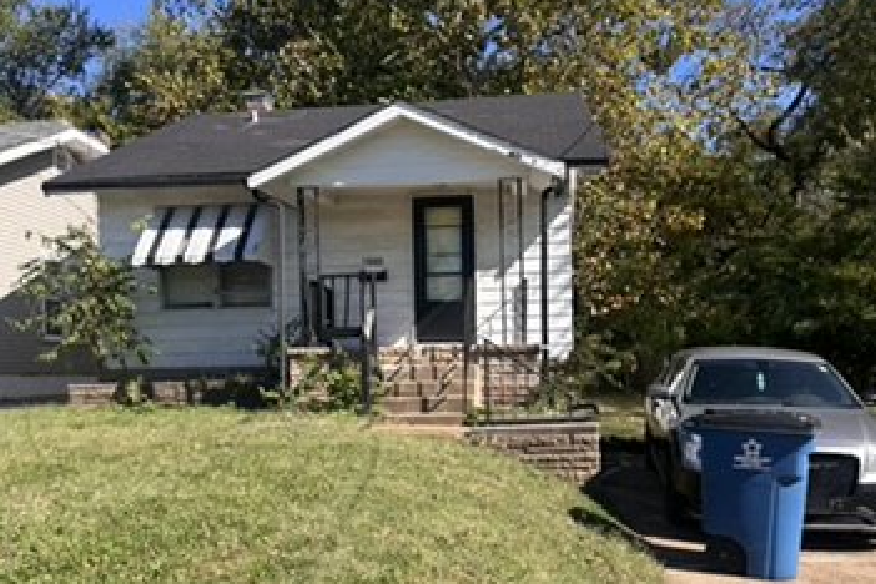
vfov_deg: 35.7
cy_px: 374
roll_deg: -0.5
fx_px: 900
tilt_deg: +0.4
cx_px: 447
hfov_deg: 51.9
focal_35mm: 37
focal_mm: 5.7
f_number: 1.5
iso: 50
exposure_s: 1/2404
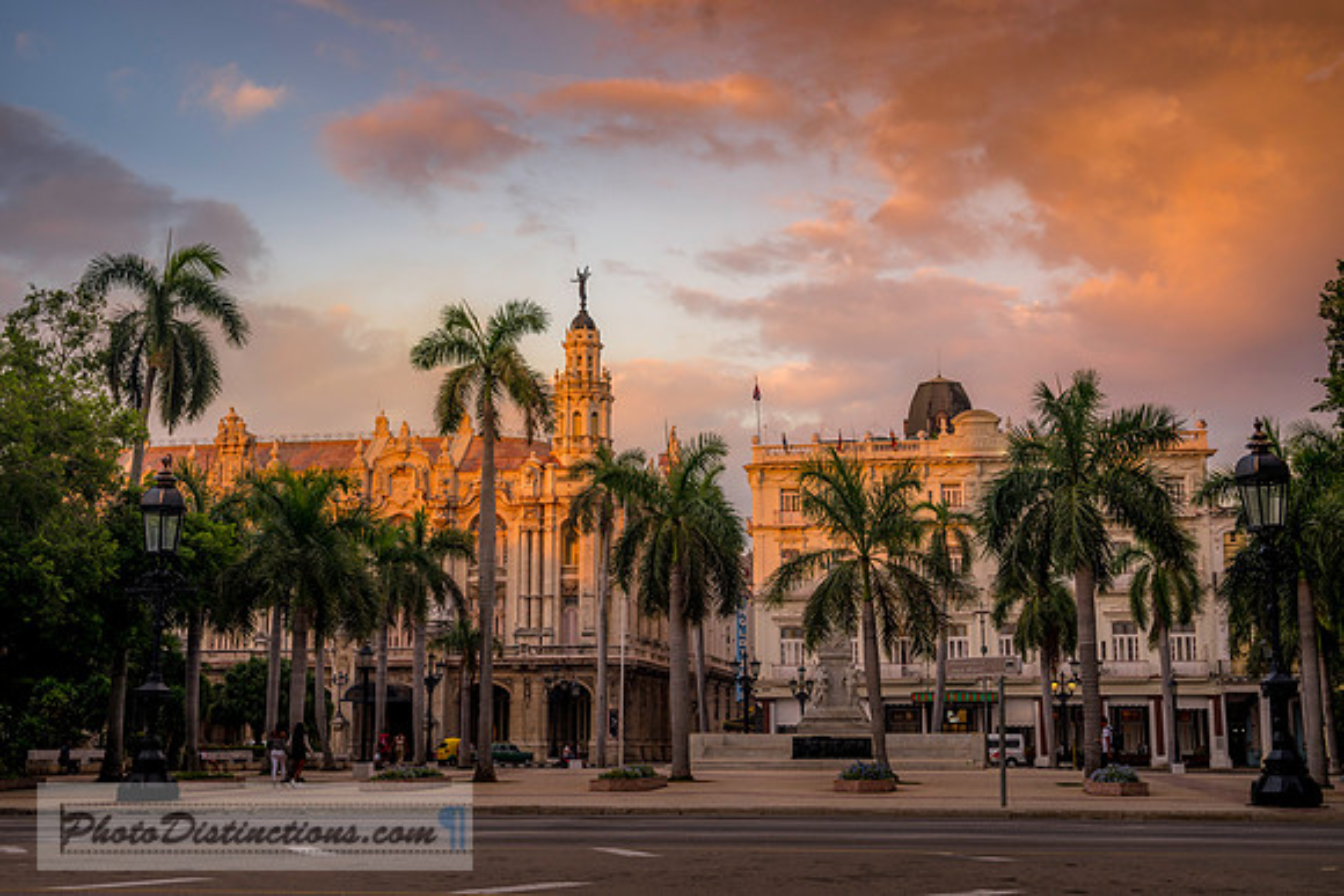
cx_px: 672
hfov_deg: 46.4
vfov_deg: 31.9
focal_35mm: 42
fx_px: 1568
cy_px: 448
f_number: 5
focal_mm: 42
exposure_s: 1/125
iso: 160
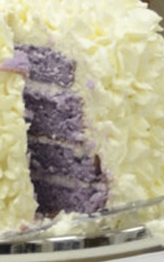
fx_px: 3639
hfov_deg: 2.6
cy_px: -512
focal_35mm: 510
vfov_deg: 4.0
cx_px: 18
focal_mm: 42
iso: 400
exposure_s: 1/30
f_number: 5.6
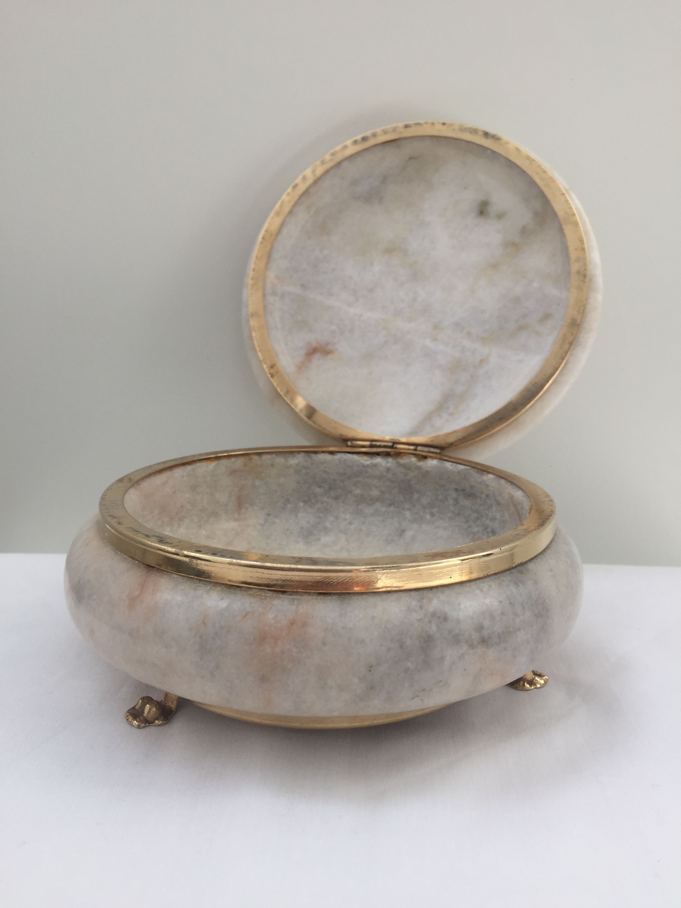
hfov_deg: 48.2
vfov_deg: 61.7
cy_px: 454
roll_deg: -1.3
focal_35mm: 29
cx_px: 340
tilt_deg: -14.2
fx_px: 761
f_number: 2.2
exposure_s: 1/501
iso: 32
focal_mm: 4.15
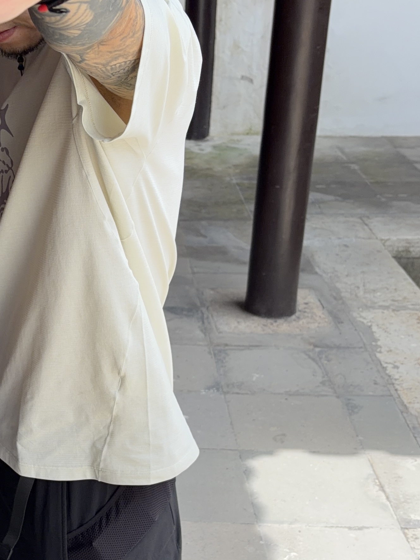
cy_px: 368
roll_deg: +1.1
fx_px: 922
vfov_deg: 33.5
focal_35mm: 57
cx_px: 46
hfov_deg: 24.9
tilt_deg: -24.6
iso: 50
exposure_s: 1/687
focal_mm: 5.96
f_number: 1.6
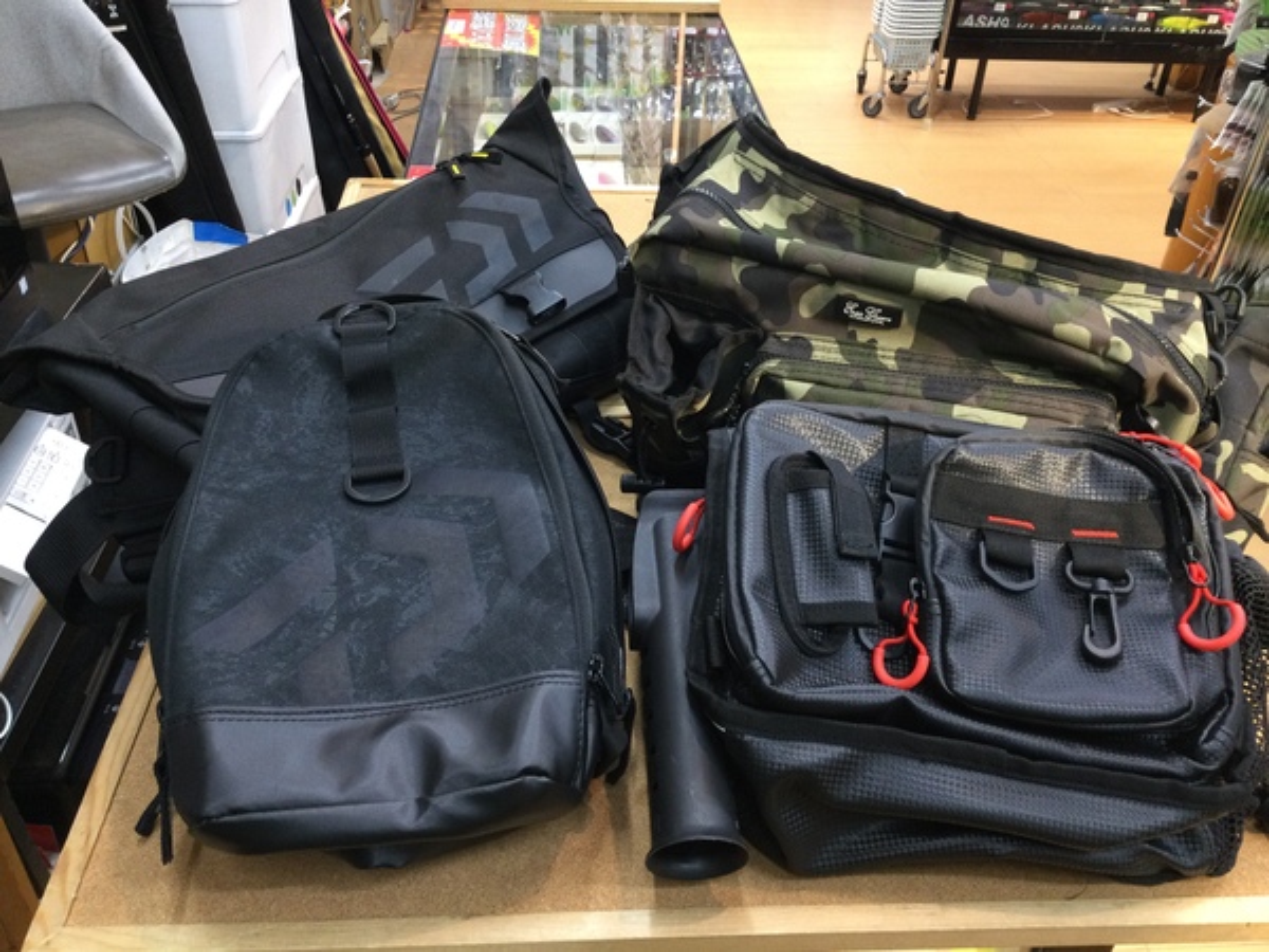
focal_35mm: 31
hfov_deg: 58.4
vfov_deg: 45.4
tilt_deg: -36.9
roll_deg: -1.6
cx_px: 634
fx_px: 1136
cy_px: 476
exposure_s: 1/30
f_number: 2.4
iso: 80
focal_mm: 3.3
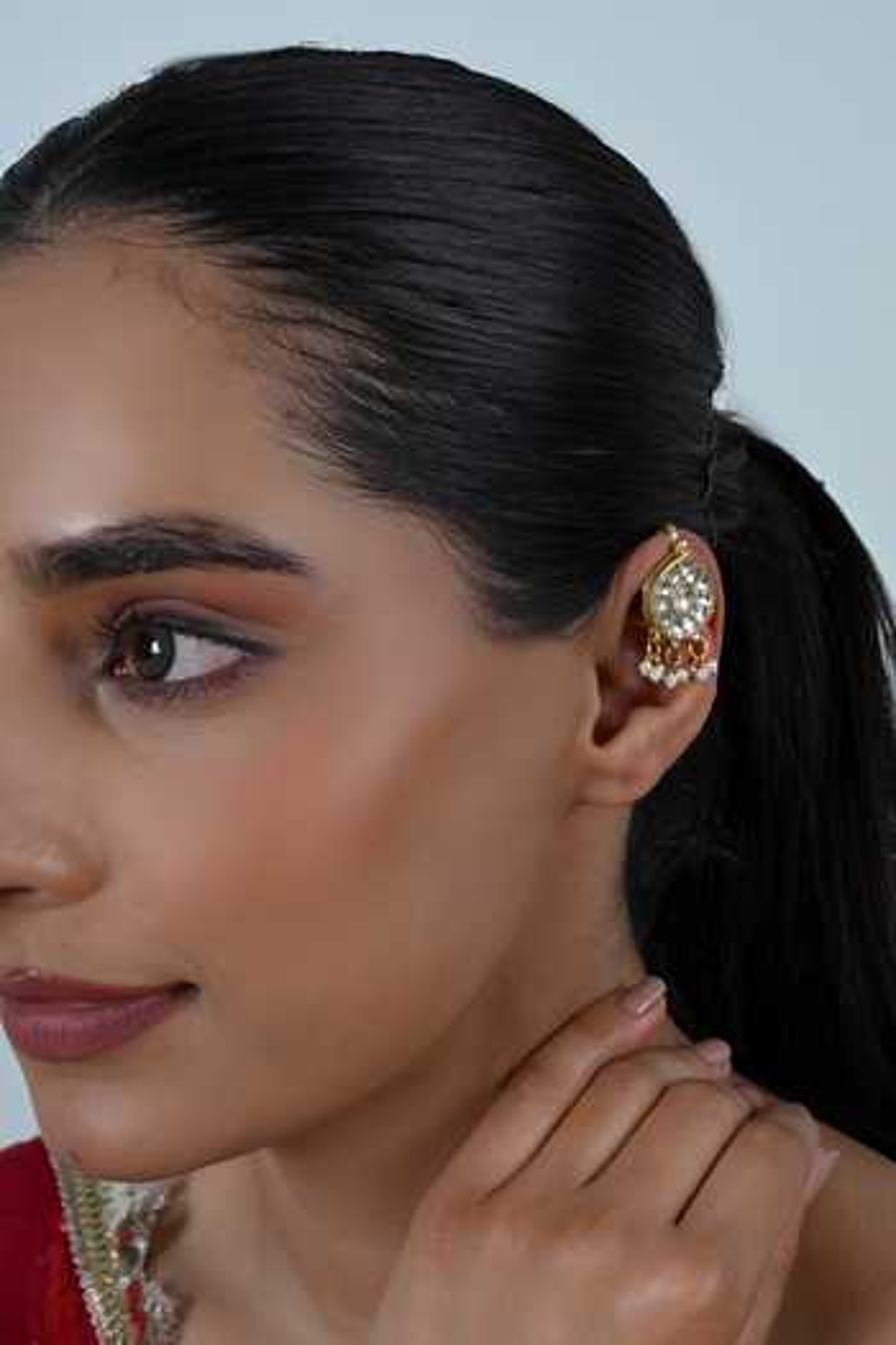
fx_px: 1867
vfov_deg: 39.6
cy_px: 672
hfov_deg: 27.0
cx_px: 448
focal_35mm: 50
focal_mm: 50
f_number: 10
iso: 125
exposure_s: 1/125
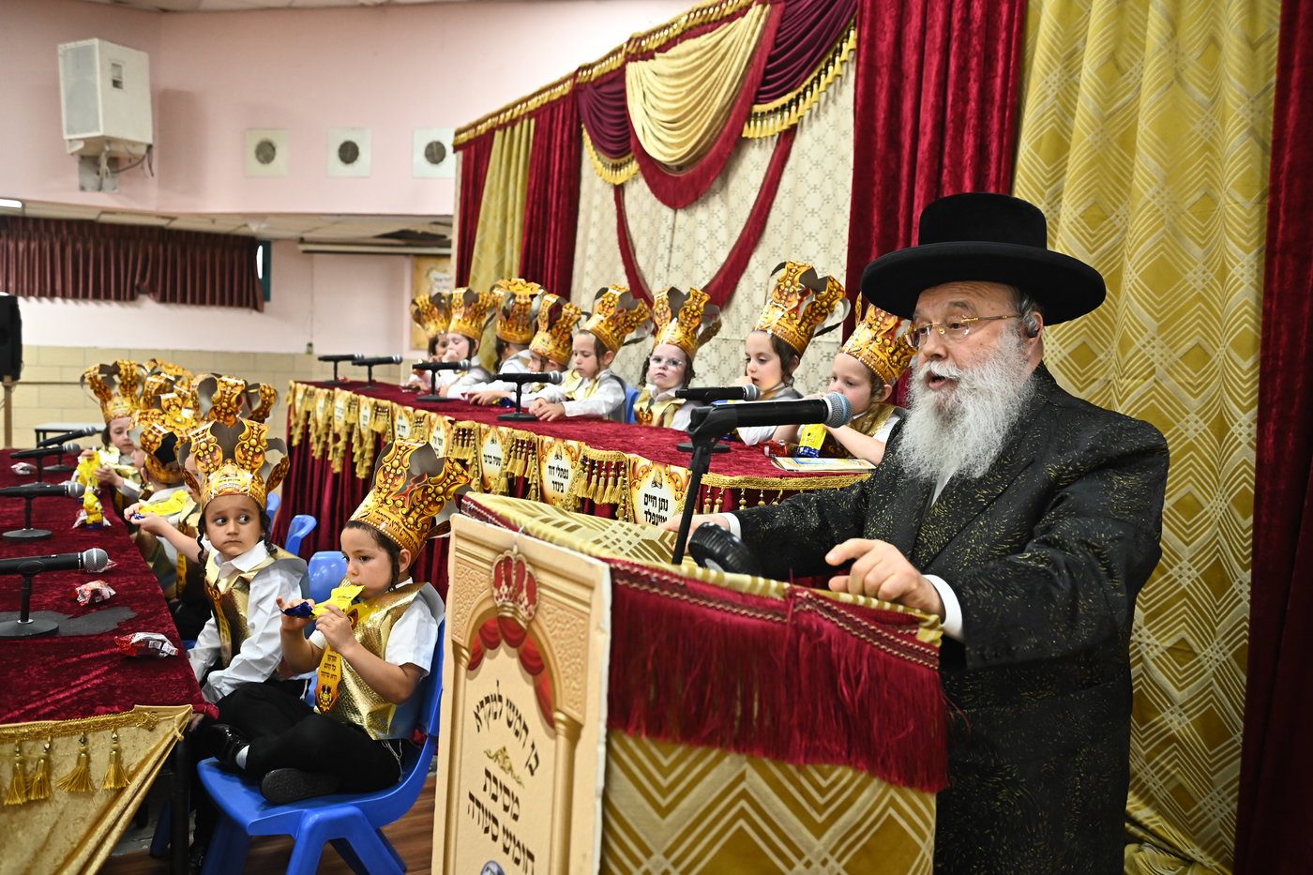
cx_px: 656
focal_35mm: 31
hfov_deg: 60.3
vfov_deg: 42.3
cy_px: 438
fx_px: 1130
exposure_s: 1/160
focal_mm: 31
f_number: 3.5
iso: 2500
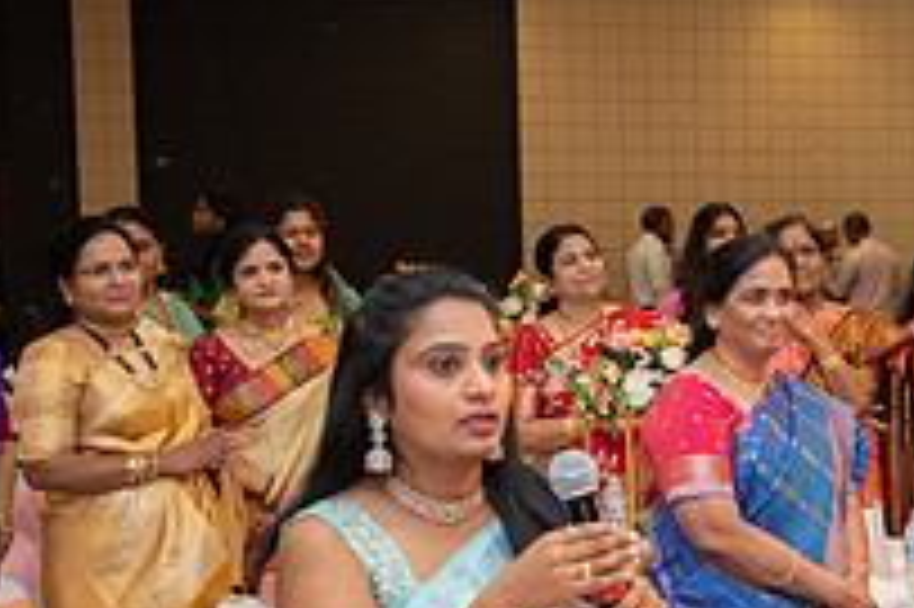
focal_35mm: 84
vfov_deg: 16.2
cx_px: 1089
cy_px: 425
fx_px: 2131
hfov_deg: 22.4
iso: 1250
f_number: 4
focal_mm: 28.5
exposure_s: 1/160
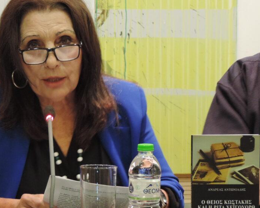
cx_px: 83
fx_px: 1731
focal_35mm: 225
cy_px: 121
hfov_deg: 8.6
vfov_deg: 6.9
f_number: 4.4
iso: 800
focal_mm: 27.6
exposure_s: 1/20
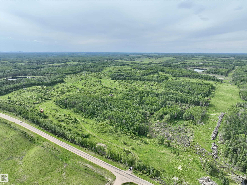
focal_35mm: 24
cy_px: 92
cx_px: 124
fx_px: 171
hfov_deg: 71.6
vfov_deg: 56.8
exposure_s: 1/1600
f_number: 2.8
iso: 120
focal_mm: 12.29
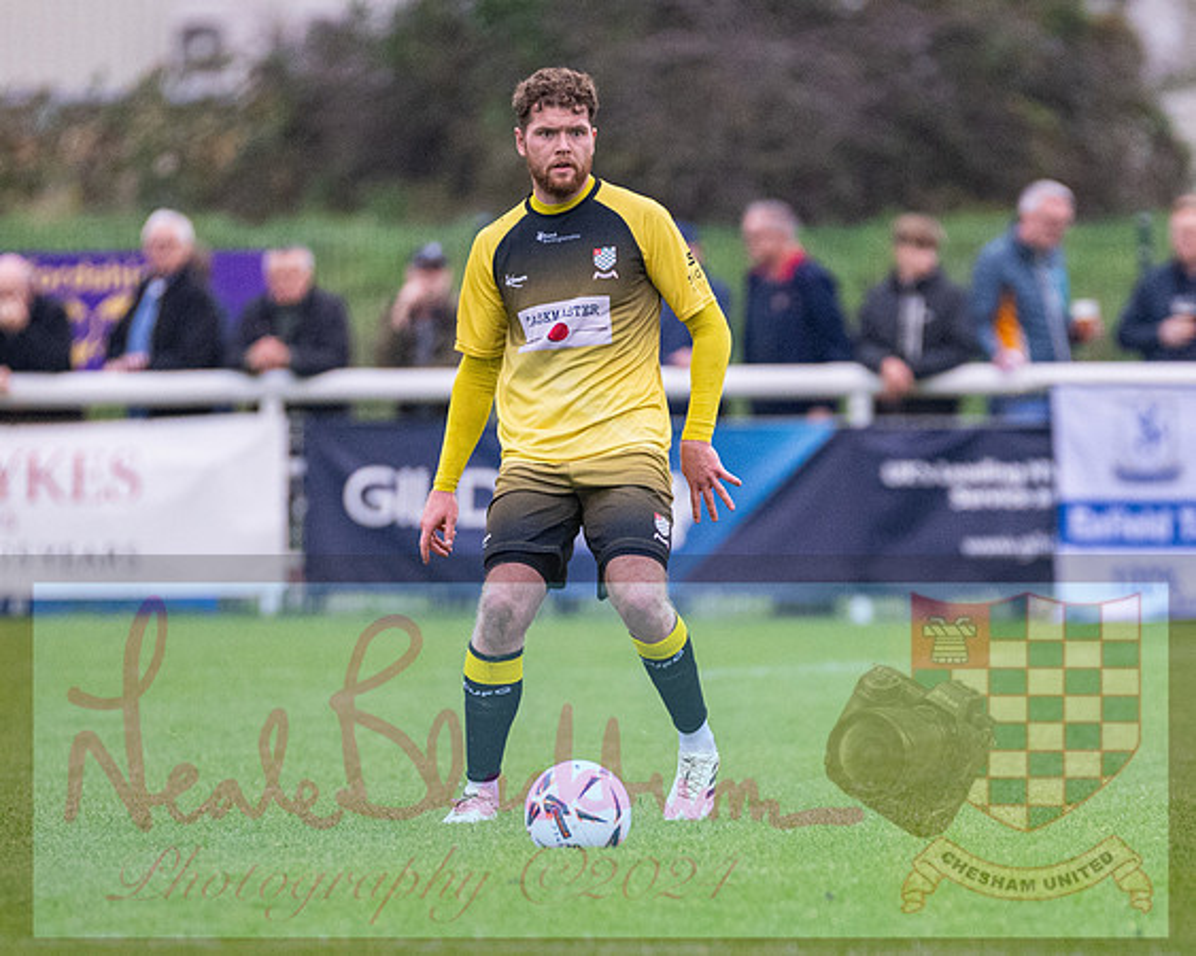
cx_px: 676
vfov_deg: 2.5
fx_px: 21860
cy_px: 597
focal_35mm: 618
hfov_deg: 3.1
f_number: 2.8
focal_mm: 270
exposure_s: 1/1600
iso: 1600
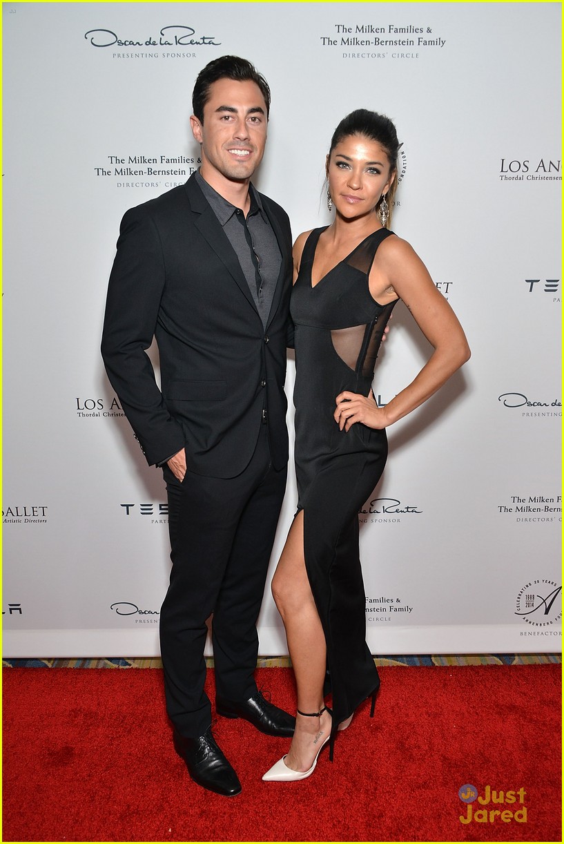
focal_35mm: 32
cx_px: 282
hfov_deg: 41.2
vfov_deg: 58.7
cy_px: 422
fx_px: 750
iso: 1000
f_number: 6.3
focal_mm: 32
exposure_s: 1/160
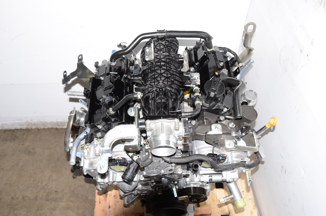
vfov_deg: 36.7
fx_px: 325
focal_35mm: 36
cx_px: 163
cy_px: 108
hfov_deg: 53.2
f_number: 4
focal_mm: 24
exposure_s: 1/125
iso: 100
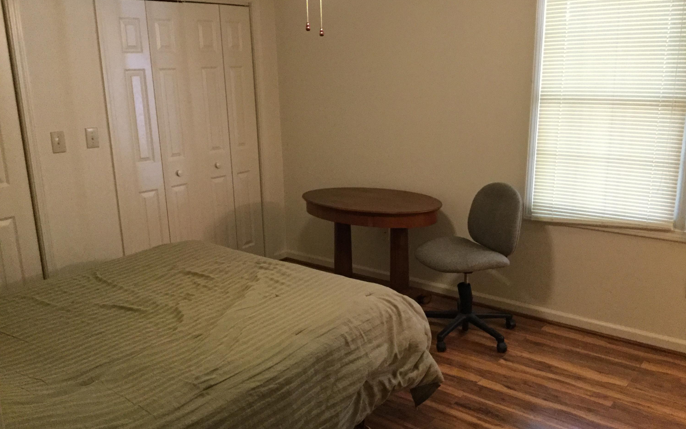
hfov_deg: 58.1
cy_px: 230
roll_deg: +0.4
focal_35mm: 33
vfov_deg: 38.3
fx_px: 617
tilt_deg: -10.4
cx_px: 344
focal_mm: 3.3
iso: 250
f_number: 2.4
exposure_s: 1/30
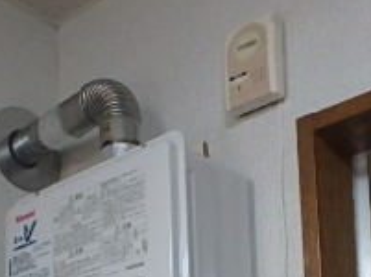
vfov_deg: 19.3
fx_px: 717
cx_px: 107
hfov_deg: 28.7
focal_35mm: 67
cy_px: 406
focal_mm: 3.7
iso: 800
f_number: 3.5
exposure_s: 1/80
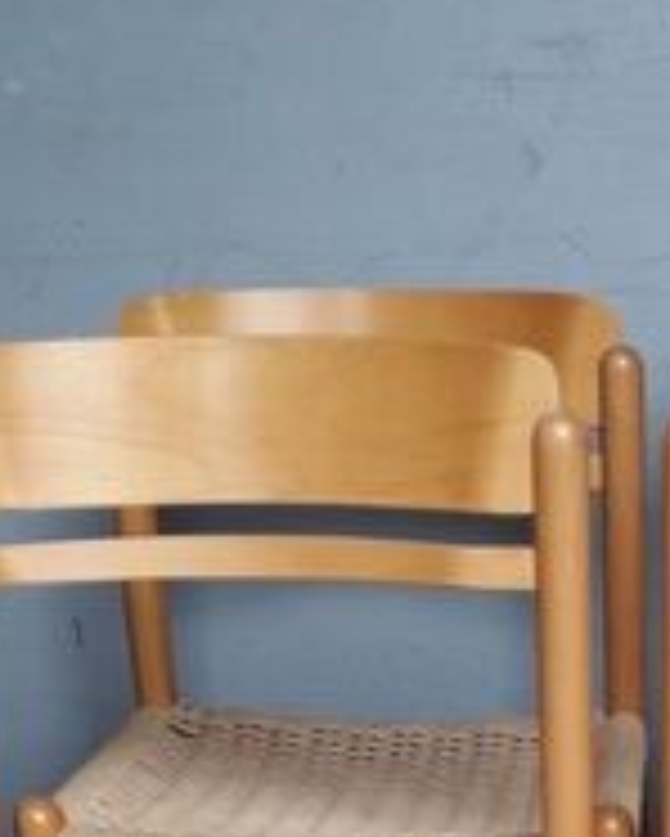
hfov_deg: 17.8
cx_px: 630
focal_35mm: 85
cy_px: 1174
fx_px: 2105
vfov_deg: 20.0
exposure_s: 1/149
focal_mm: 3.6
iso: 40
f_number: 1.9
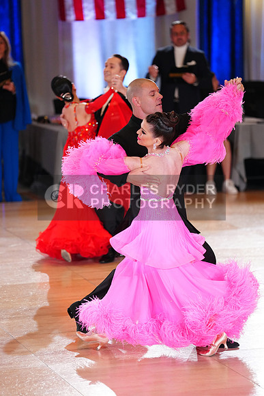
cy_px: 198
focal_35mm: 175
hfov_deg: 7.9
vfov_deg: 11.7
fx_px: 1924
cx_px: 132
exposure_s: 1/640
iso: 2500
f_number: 2.8
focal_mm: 175
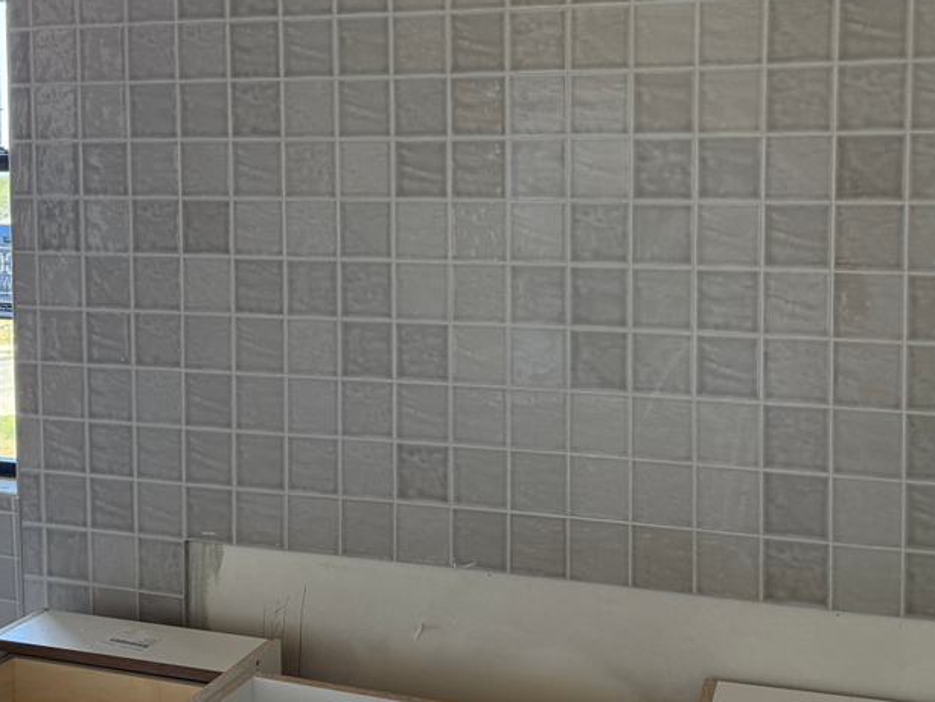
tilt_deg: -3.5
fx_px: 1081
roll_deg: +0.2
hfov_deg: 46.6
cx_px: 544
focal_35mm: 40
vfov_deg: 35.6
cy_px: 227
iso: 200
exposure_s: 1/117
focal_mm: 6.76
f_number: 1.78
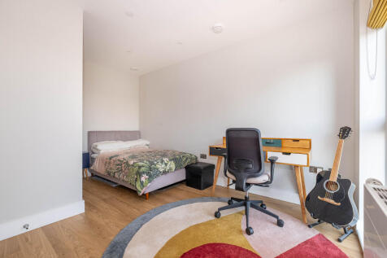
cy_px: 129
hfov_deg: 100.4
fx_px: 161
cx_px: 194
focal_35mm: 15
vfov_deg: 77.3
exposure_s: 1/50
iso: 400
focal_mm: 10
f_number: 5.6
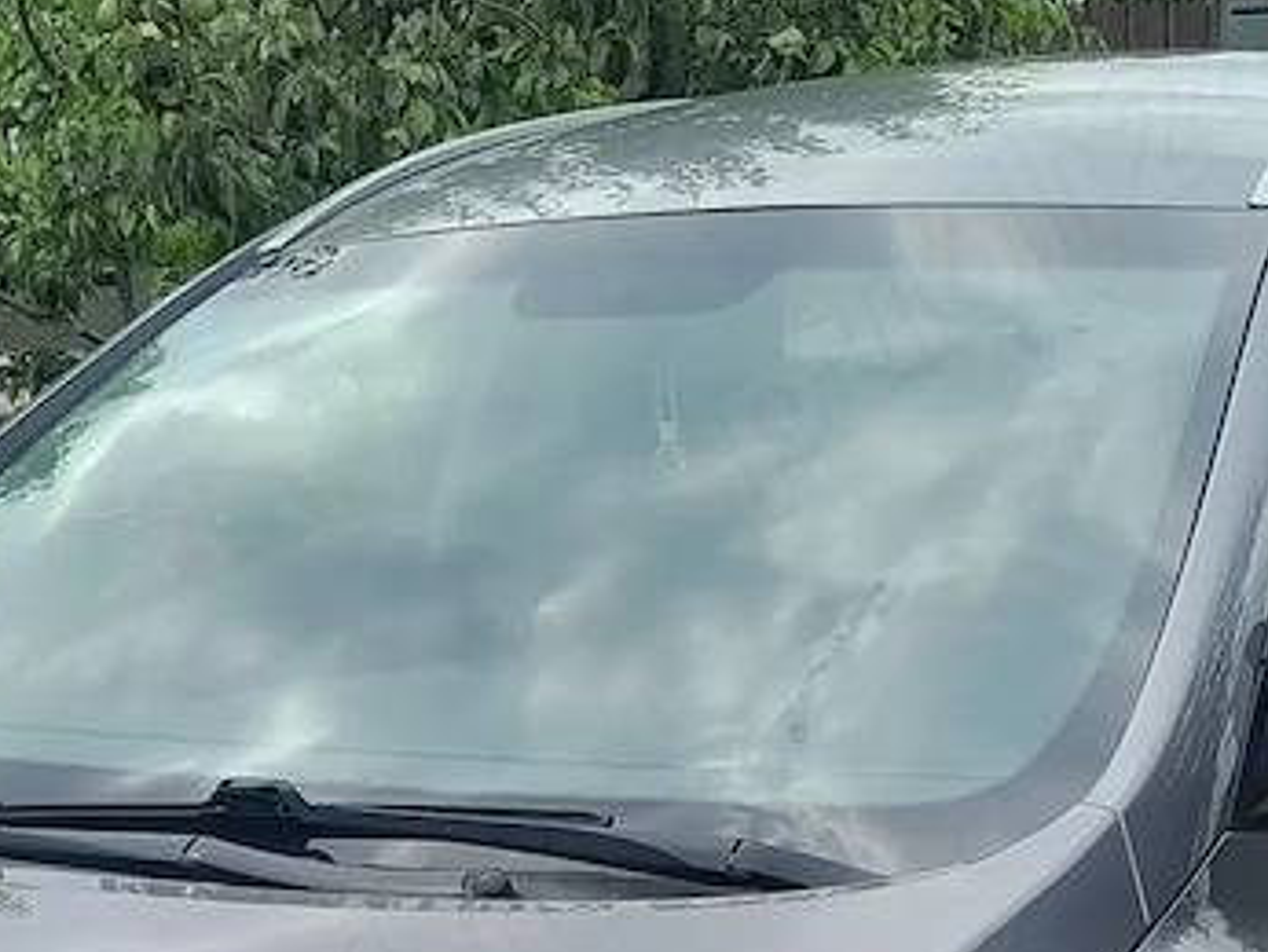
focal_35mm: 78
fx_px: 2859
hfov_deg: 25.0
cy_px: 1179
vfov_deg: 17.9
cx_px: 671
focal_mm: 4
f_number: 1.8
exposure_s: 1/254
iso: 40
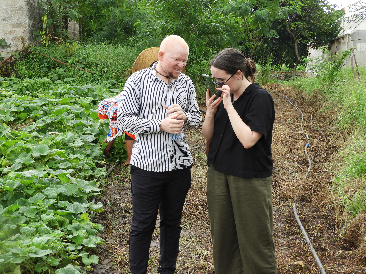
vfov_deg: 24.4
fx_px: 634
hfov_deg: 32.2
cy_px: 137
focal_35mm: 60
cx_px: 183
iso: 100
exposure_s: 1/160
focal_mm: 10.7
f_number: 4.2
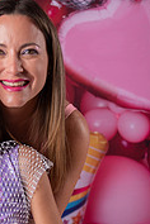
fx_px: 700
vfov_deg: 18.2
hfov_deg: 12.1
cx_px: 13
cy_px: 162
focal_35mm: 112
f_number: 3.5
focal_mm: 44
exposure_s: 1/125
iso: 80
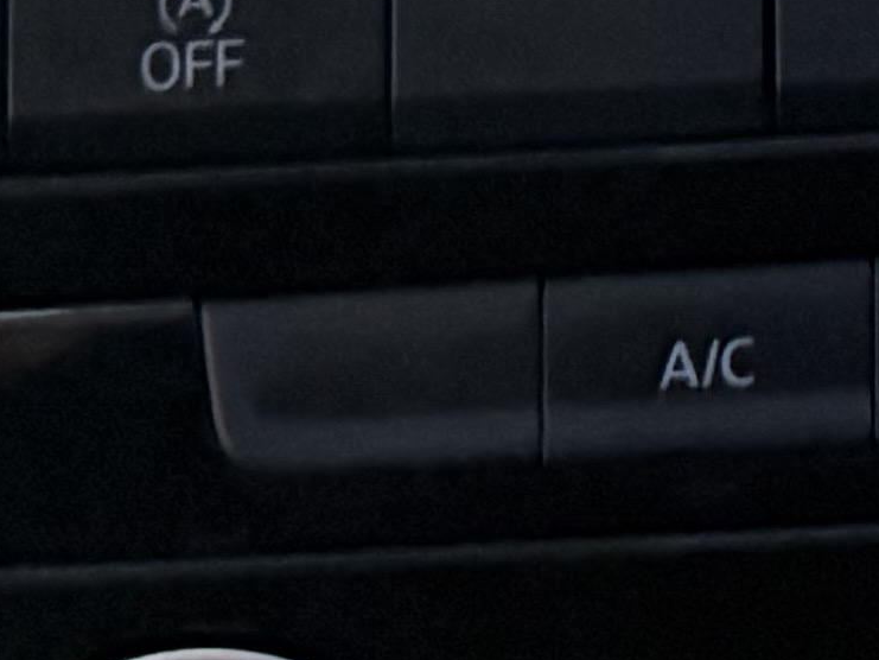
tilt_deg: -20.5
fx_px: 4698
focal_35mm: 185
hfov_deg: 10.2
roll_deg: -2.3
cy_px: -1350
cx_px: 1426
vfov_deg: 7.1
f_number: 1.78
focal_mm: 6.76
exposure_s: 1/35
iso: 800
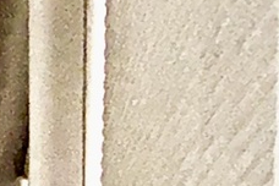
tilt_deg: -2.7
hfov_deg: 10.9
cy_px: 635
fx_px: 713
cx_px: -601
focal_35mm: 92
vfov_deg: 9.5
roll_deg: +2.9
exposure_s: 1/60
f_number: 2.2
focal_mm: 2.22
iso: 40
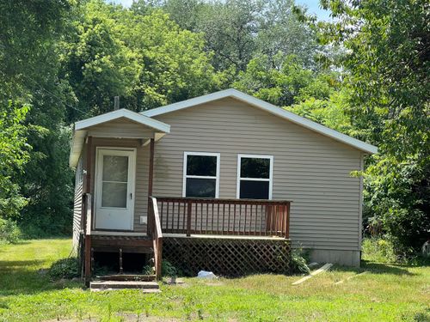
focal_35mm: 77
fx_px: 956
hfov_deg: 25.3
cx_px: 215
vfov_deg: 19.1
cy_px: 161
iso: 32
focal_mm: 9
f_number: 2.8
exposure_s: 1/253
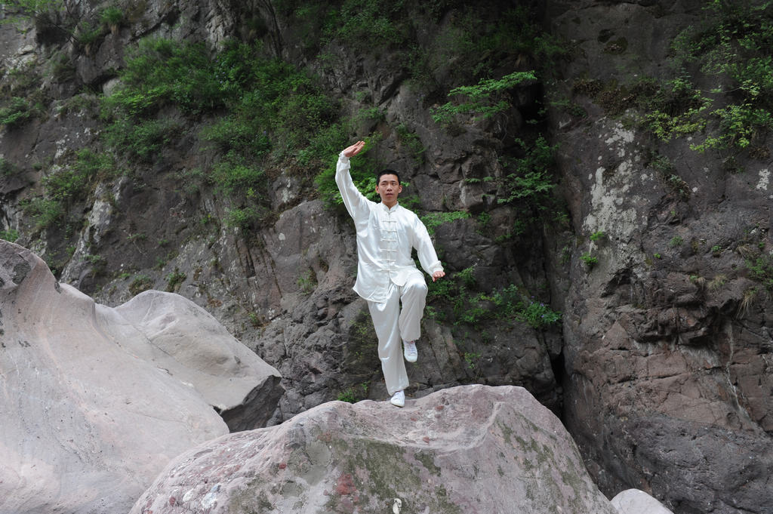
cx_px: 386
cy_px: 257
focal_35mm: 38
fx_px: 815
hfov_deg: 50.7
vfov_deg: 35.0
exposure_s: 1/100
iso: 200
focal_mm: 38
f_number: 5
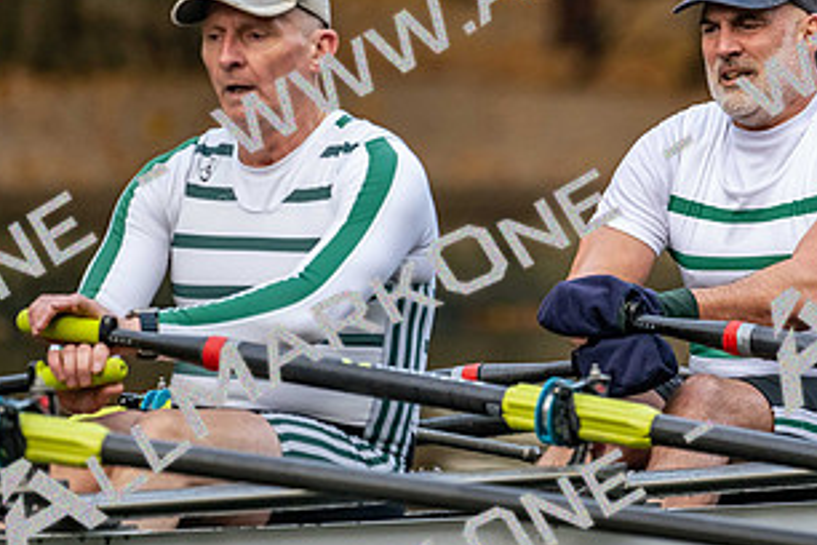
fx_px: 17224
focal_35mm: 759
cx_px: 542
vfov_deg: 1.8
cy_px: 162
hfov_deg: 2.7
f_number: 4.5
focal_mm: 400
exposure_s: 1/2500
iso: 3200
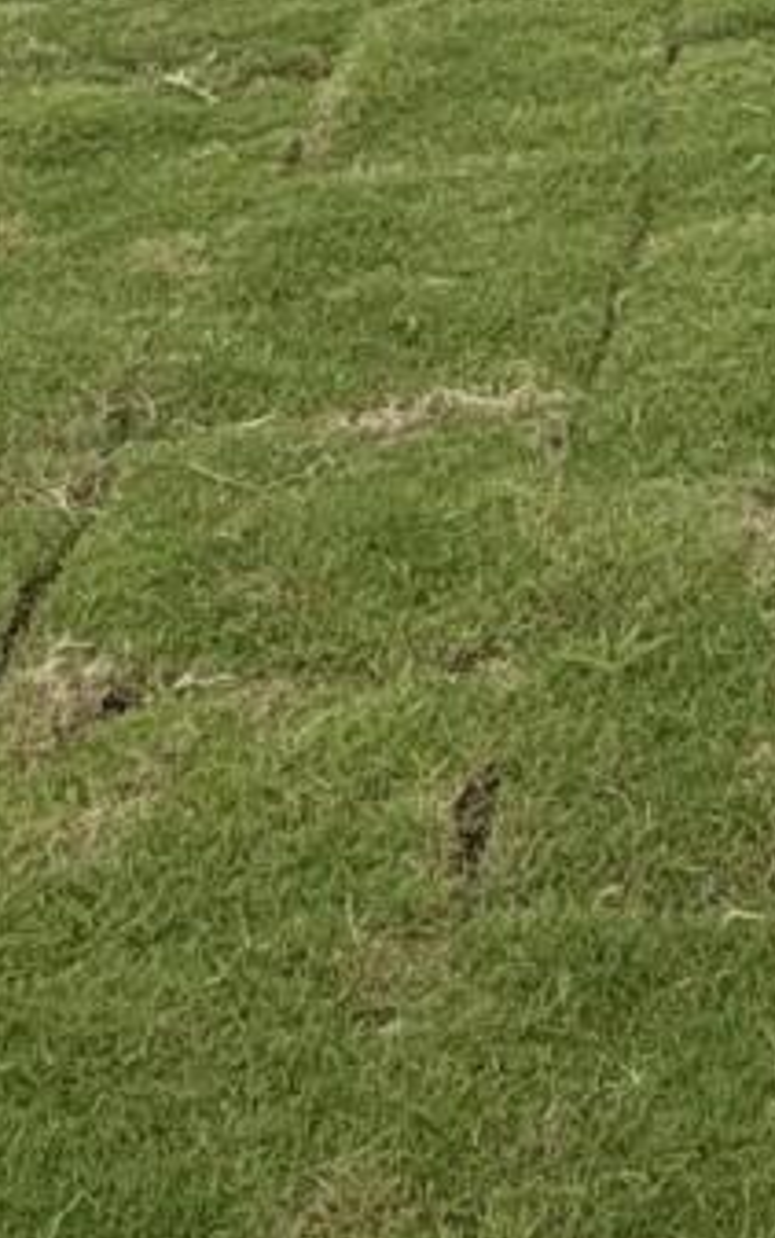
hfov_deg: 12.6
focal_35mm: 88
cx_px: 1675
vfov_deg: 20.4
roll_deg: -1.9
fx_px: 2970
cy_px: -580
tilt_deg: -3.6
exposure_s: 1/2494
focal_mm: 2.22
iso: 50
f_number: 2.2
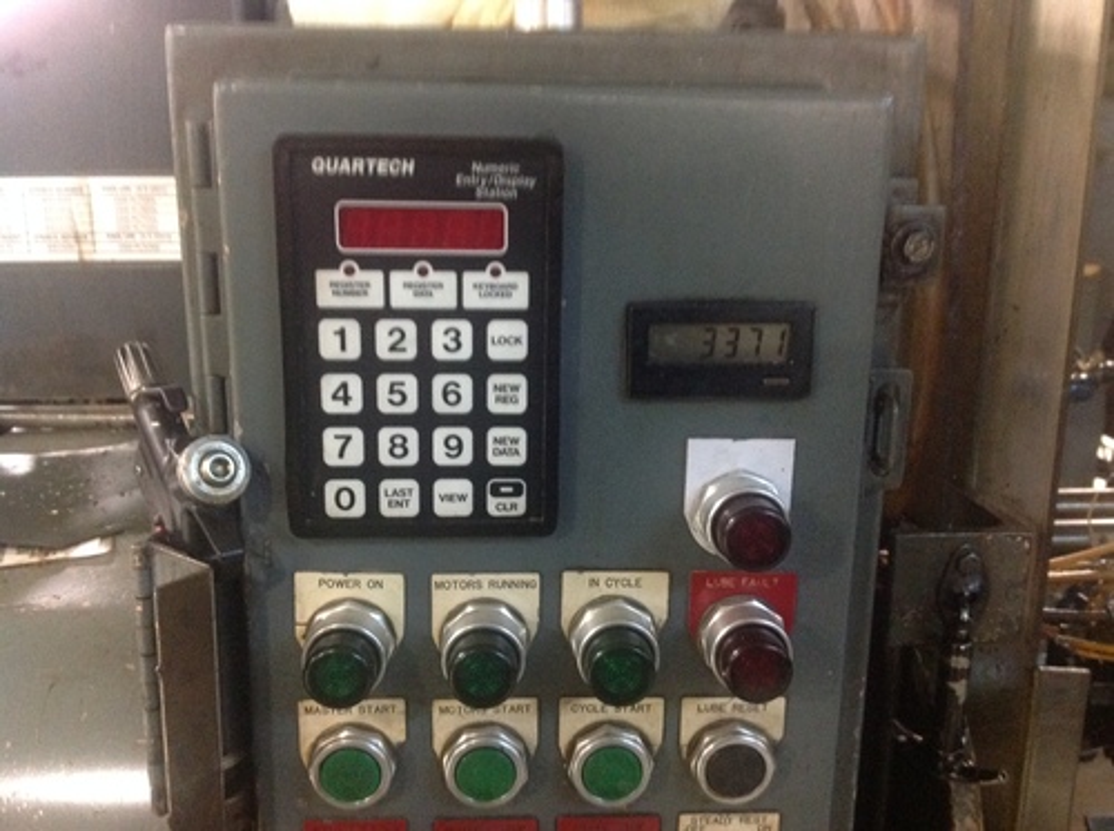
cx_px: 557
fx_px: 1124
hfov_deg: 52.7
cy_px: 416
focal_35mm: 35
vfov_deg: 40.6
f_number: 2.4
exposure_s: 1/15
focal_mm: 4.28
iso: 500
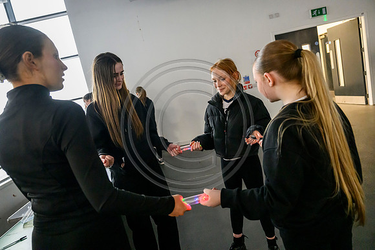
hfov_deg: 73.7
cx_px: 188
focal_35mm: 24
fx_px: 250
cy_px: 125
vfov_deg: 53.2
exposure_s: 1/500
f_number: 3.5
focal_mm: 24
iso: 12800
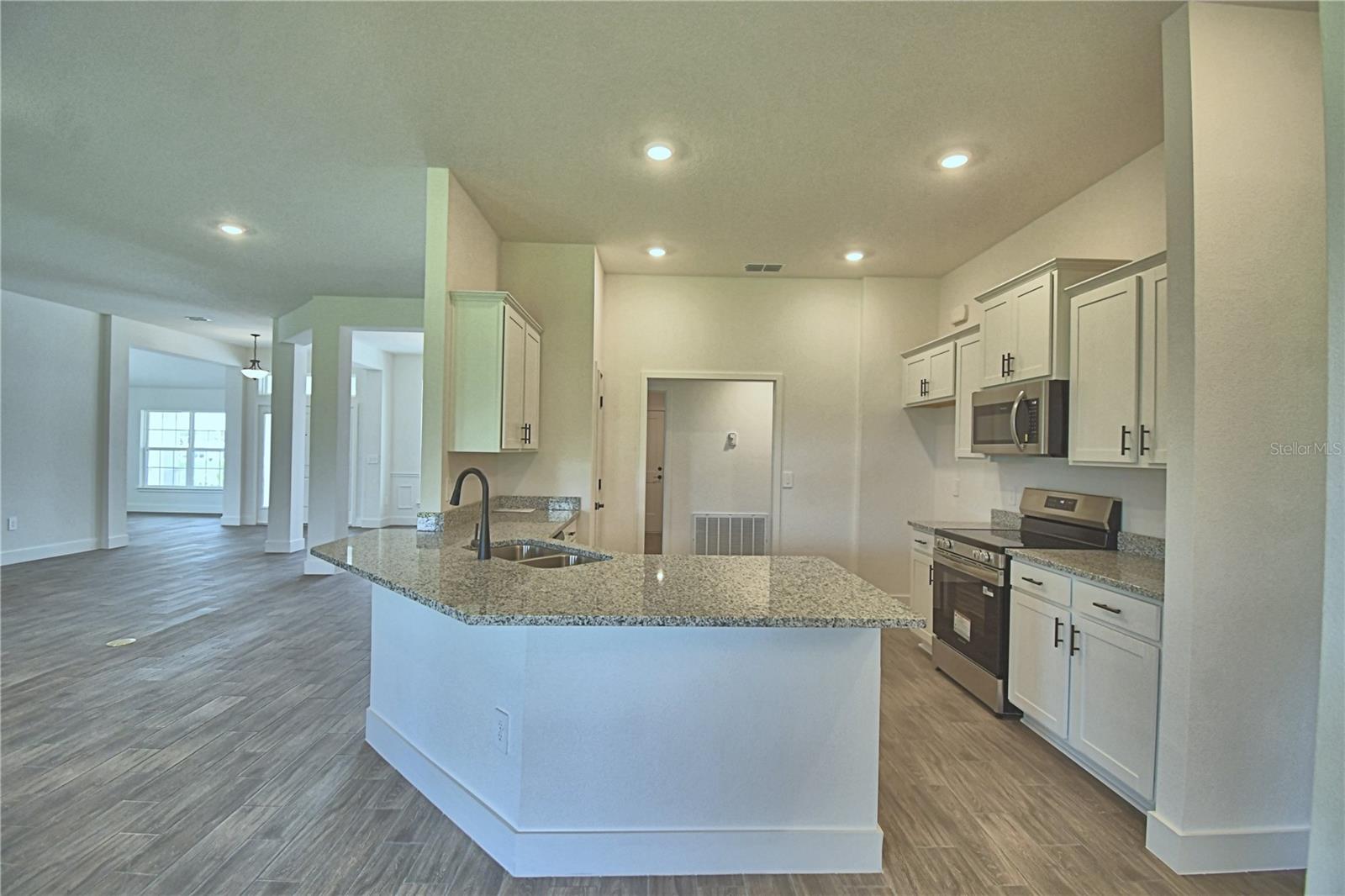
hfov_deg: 100.4
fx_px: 560
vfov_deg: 77.3
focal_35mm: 15
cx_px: 672
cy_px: 448
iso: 400
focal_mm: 10
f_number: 4.5
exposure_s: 1/80
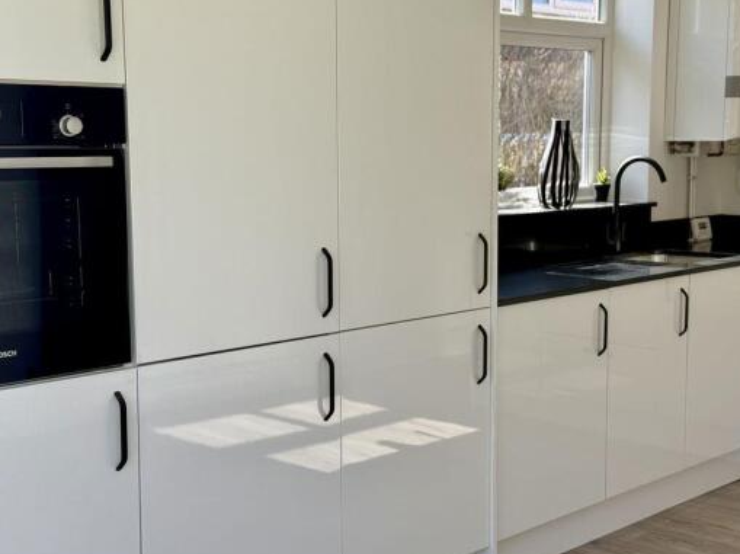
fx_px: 1175
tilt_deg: -7.9
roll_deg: +0.6
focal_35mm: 55
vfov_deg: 26.5
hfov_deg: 35.0
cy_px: 289
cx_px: 389
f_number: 1.78
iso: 64
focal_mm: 6.76
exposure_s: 1/631
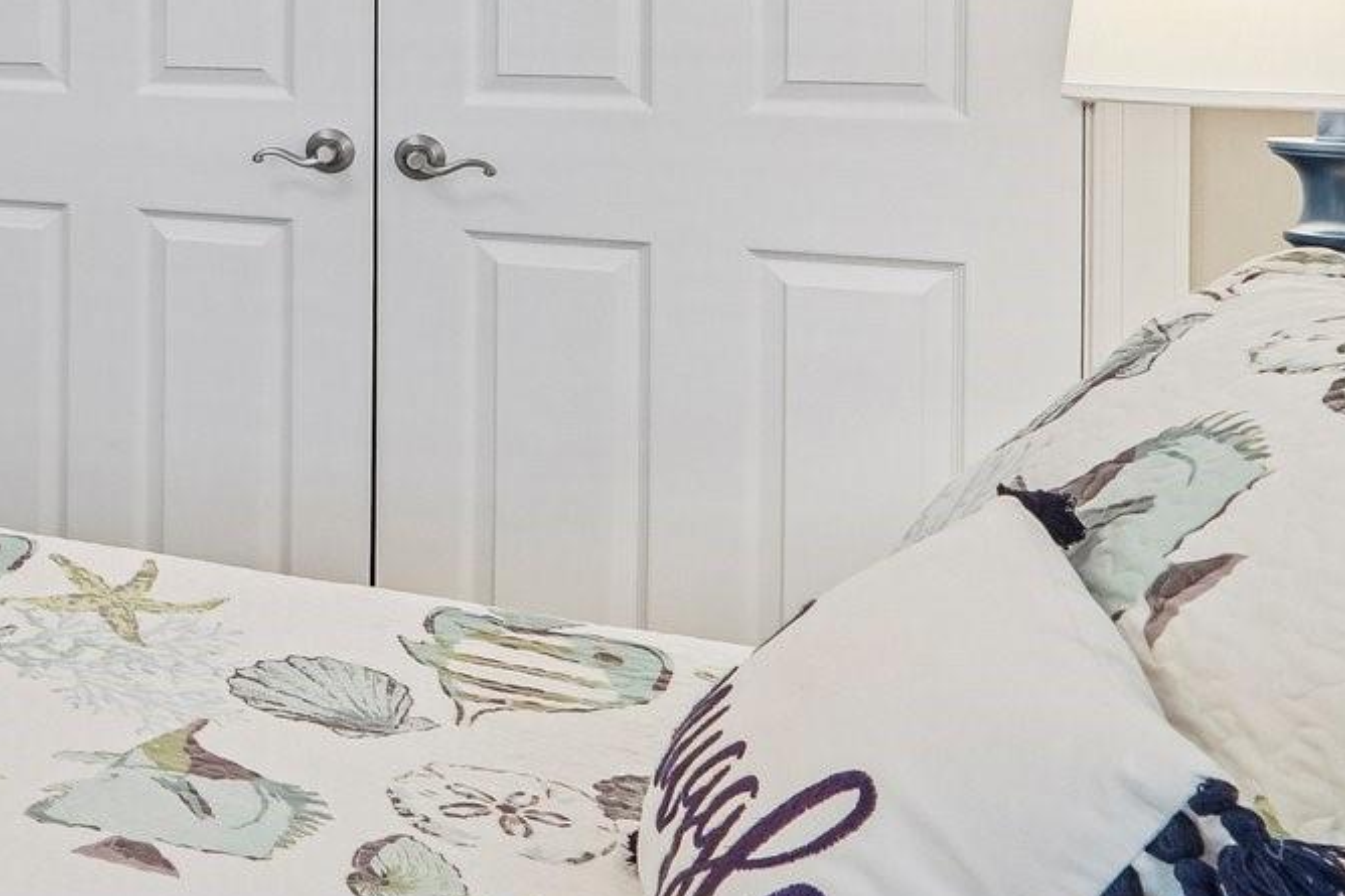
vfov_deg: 27.6
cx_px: -550
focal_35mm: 46
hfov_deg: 30.1
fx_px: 1718
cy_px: 11
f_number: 8
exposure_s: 1/4
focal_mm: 10
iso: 400
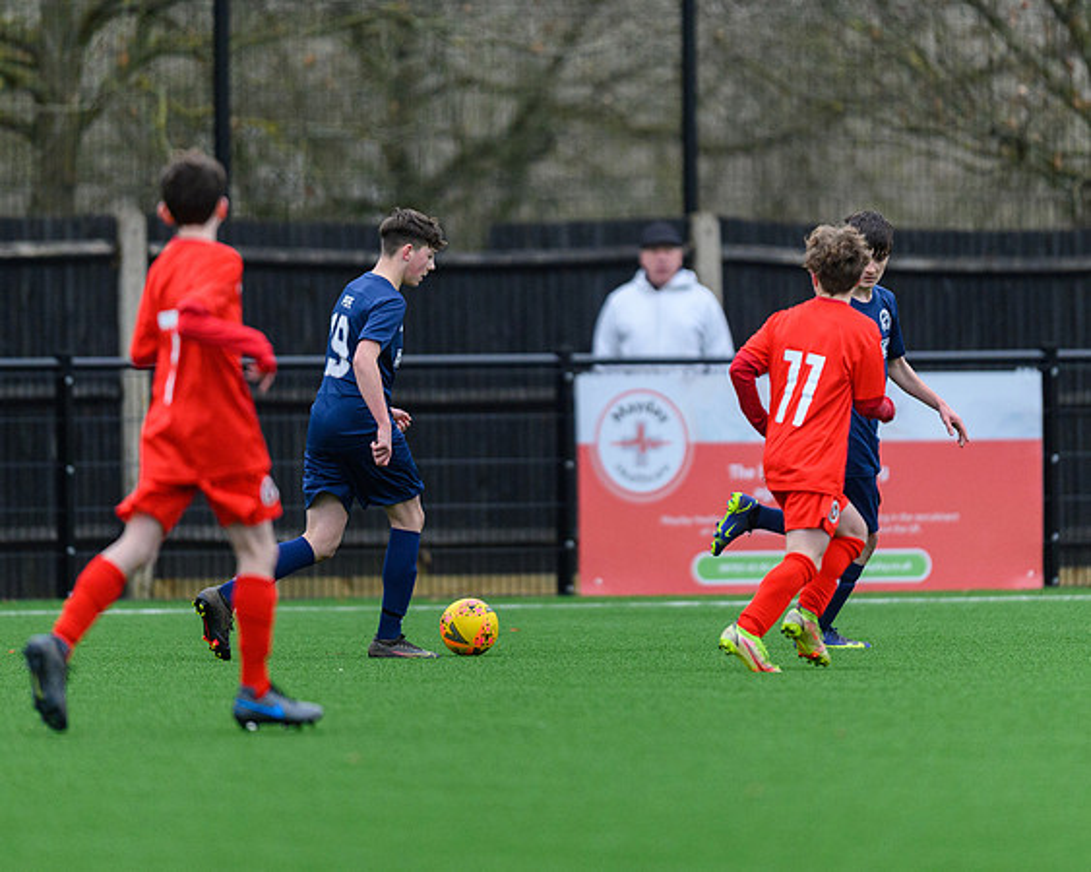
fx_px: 17313
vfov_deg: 2.9
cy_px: 500
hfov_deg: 3.6
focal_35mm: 536
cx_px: 575
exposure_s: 1/2000
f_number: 2.8
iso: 3200
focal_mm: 400
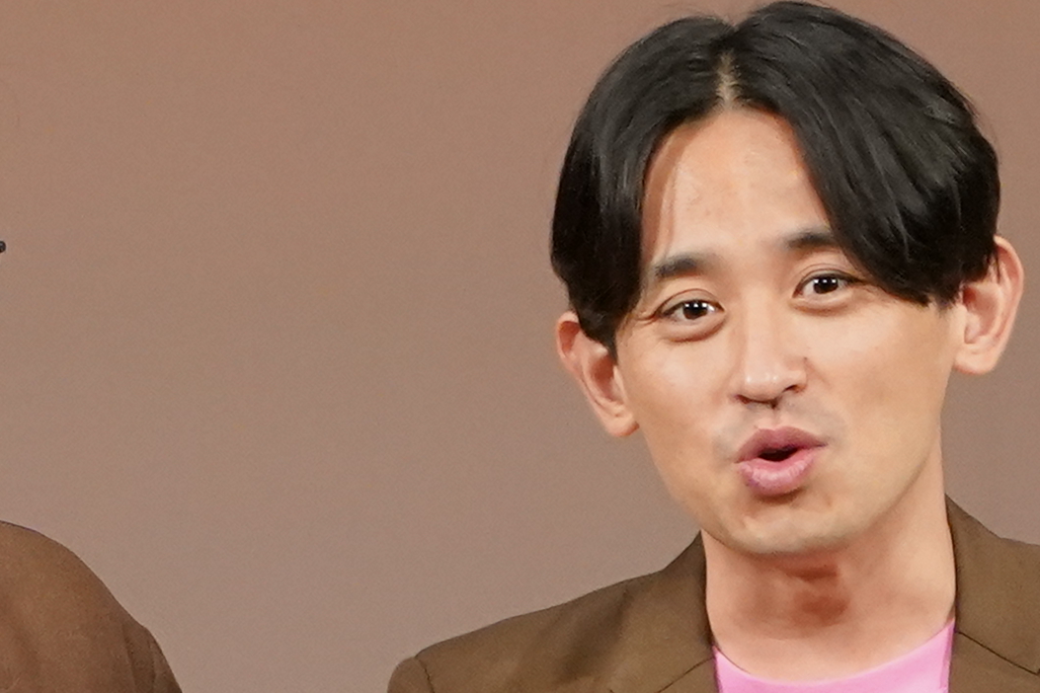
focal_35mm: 2242
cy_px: 1015
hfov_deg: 0.9
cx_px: 286
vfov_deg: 0.6
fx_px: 64764
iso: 5000
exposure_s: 1/250
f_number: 5.6
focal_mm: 400
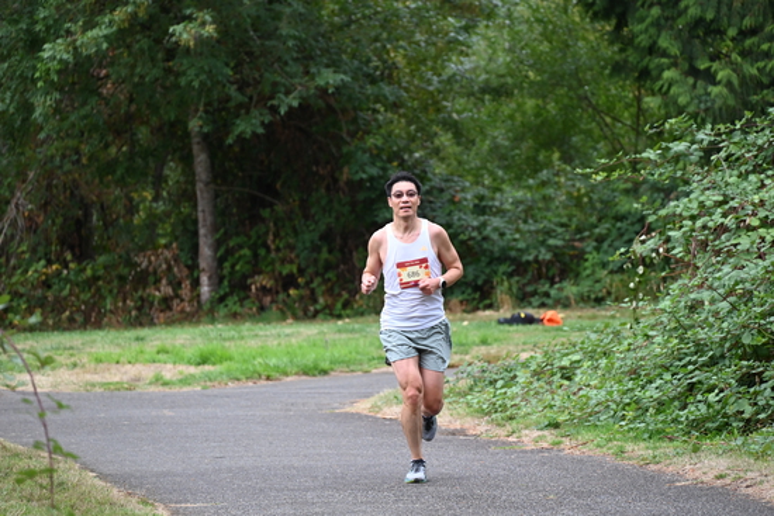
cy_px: 258
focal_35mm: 200
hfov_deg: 10.3
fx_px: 4301
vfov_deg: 6.9
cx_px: 387
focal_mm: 200
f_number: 6.3
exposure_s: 1/250
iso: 720
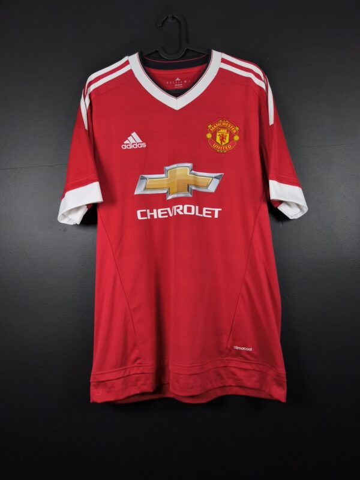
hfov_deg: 58.9
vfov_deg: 73.9
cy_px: 240
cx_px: 180
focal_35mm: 23
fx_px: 319
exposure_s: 1/160
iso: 400
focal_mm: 6.57
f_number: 1.6
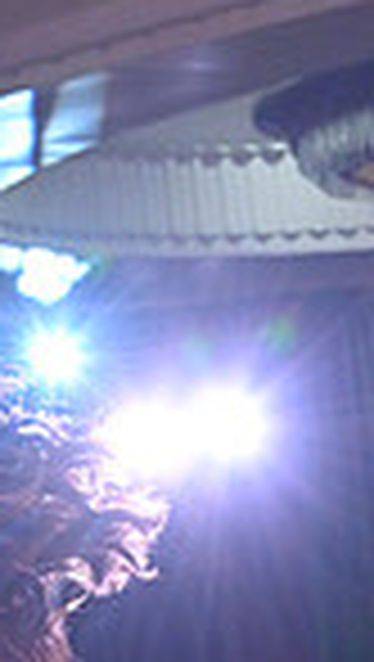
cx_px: -304
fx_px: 4202
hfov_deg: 5.0
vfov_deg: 8.6
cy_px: 1252
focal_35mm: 239
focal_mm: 58
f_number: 6.3
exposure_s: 1/400
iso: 3200
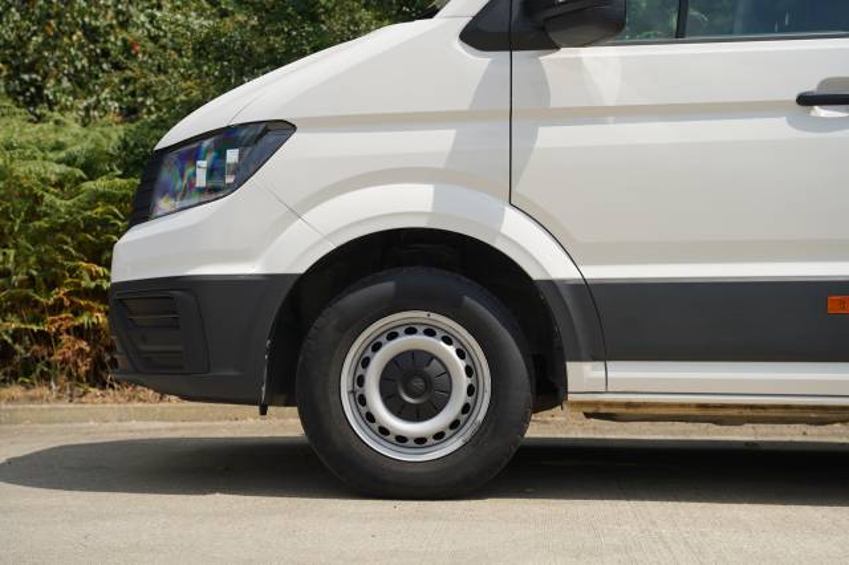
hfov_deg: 33.0
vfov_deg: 22.3
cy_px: 282
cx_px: 424
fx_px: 1433
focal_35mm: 61
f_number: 4.5
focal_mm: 60.8
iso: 100
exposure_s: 1/400
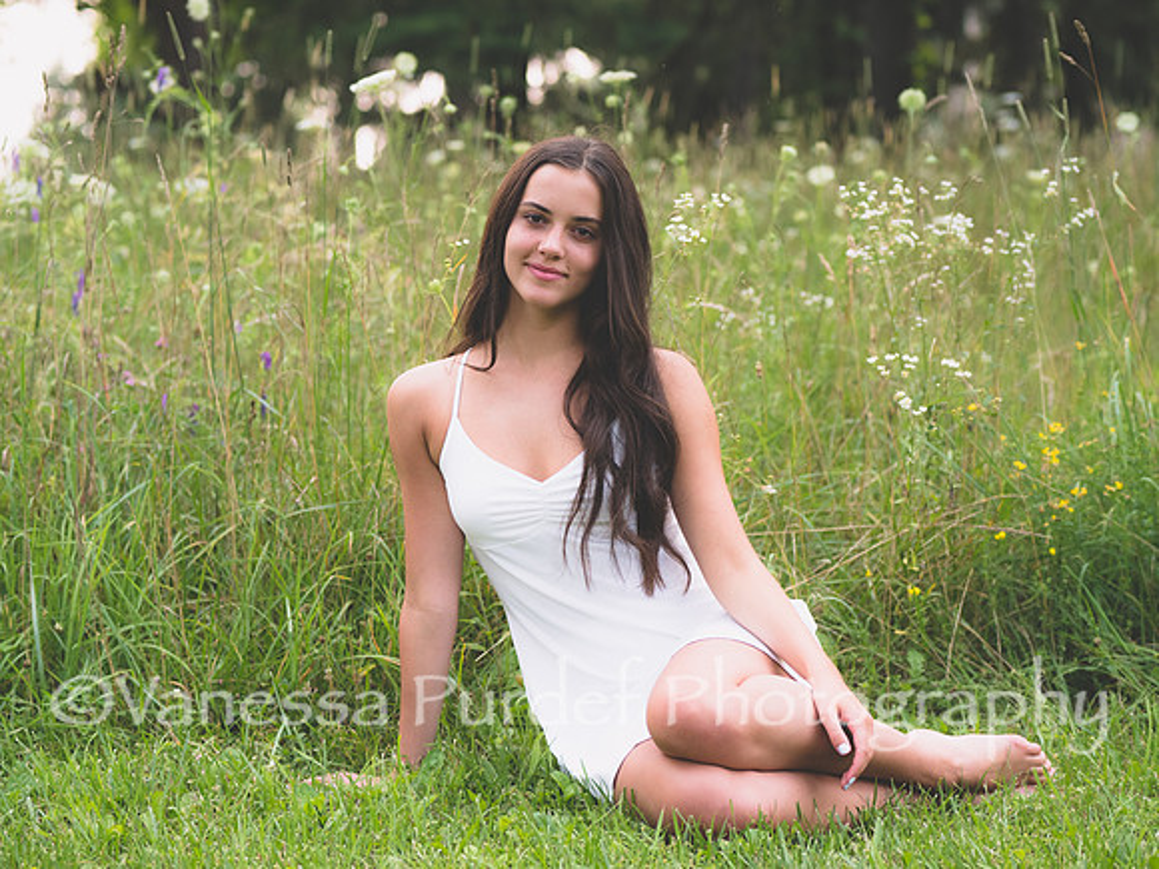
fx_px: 2879
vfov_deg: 17.2
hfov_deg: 22.8
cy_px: 434
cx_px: 580
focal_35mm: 86
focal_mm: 43
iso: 500
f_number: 2
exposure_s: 1/640
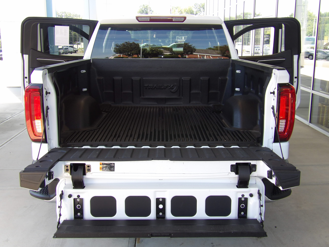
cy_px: 124
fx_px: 371
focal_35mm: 39
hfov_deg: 47.9
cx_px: 164
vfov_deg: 36.8
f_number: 3.7
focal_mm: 7
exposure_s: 1/75
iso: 100
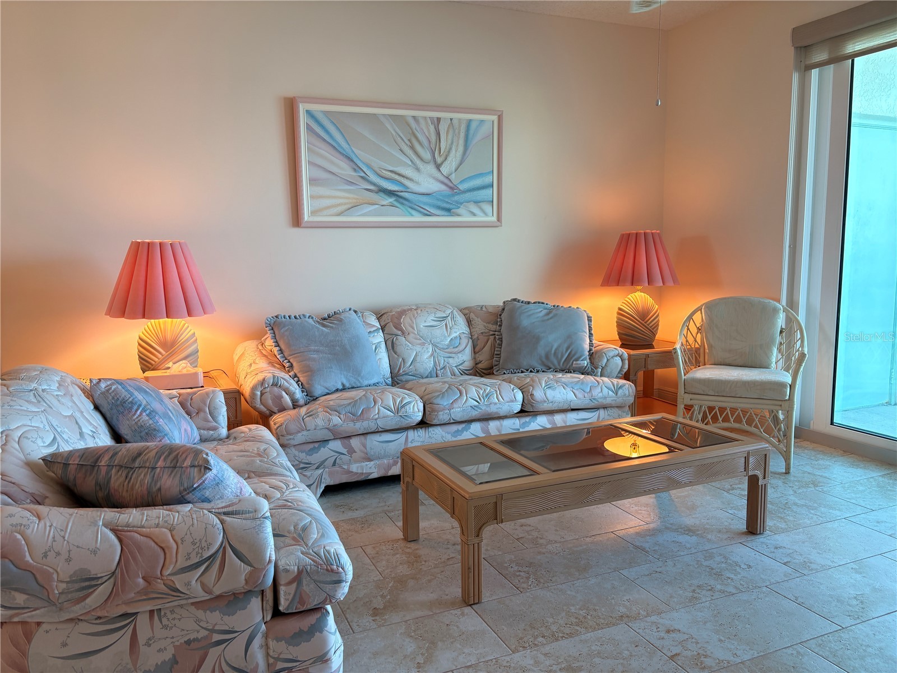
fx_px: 674
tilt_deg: -7.2
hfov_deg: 67.3
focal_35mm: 26
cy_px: 336
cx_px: 448
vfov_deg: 53.1
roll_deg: +1.4
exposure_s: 1/120
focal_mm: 5.96
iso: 80
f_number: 1.6
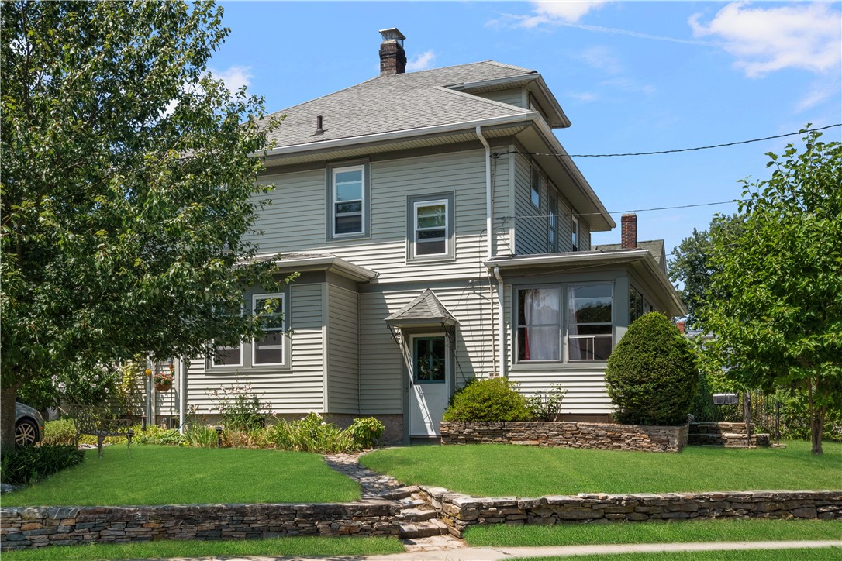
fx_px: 842
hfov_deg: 53.1
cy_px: 280
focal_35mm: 36
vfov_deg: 36.9
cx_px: 421
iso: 400
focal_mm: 24
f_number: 14
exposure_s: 1/320
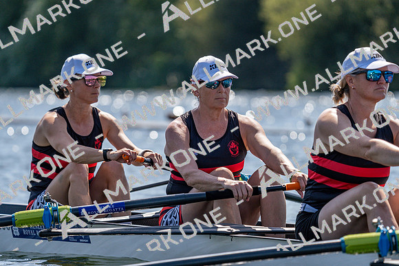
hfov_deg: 5.9
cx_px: 200
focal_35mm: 347
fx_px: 3847
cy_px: 133
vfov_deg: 4.0
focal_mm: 347
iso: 400
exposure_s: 1/2000
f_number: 6.3
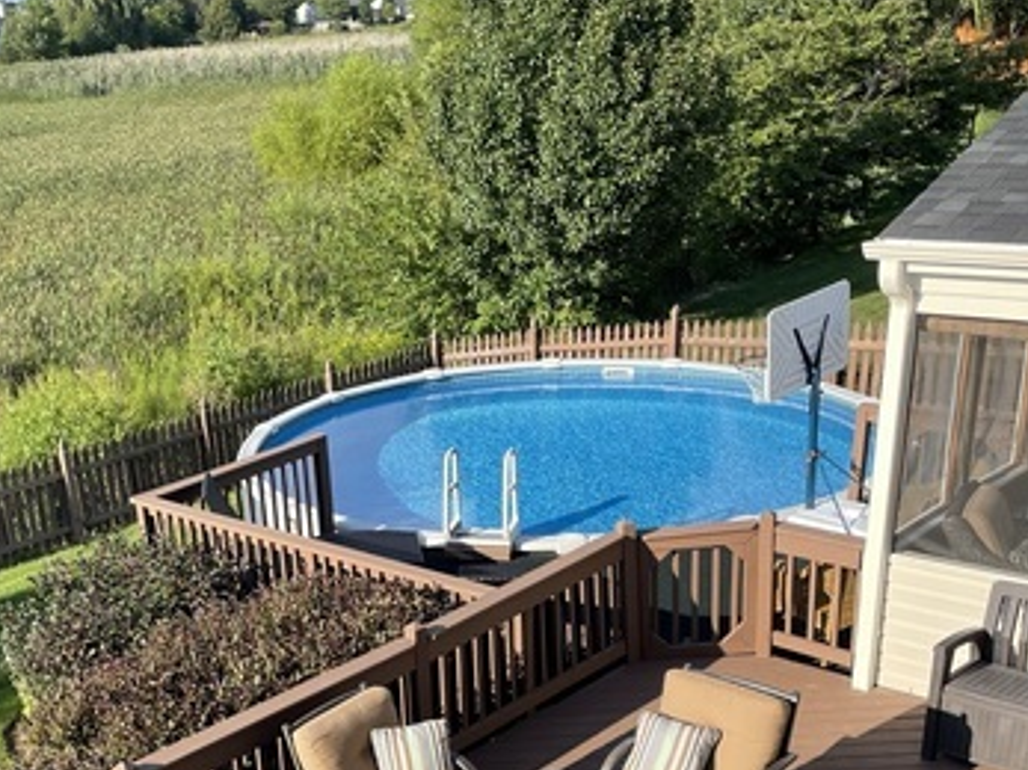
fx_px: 1425
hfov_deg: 38.9
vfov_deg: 29.1
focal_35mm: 48
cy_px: 681
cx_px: 299
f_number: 1.6
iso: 32
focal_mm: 4.2
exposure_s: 1/1195
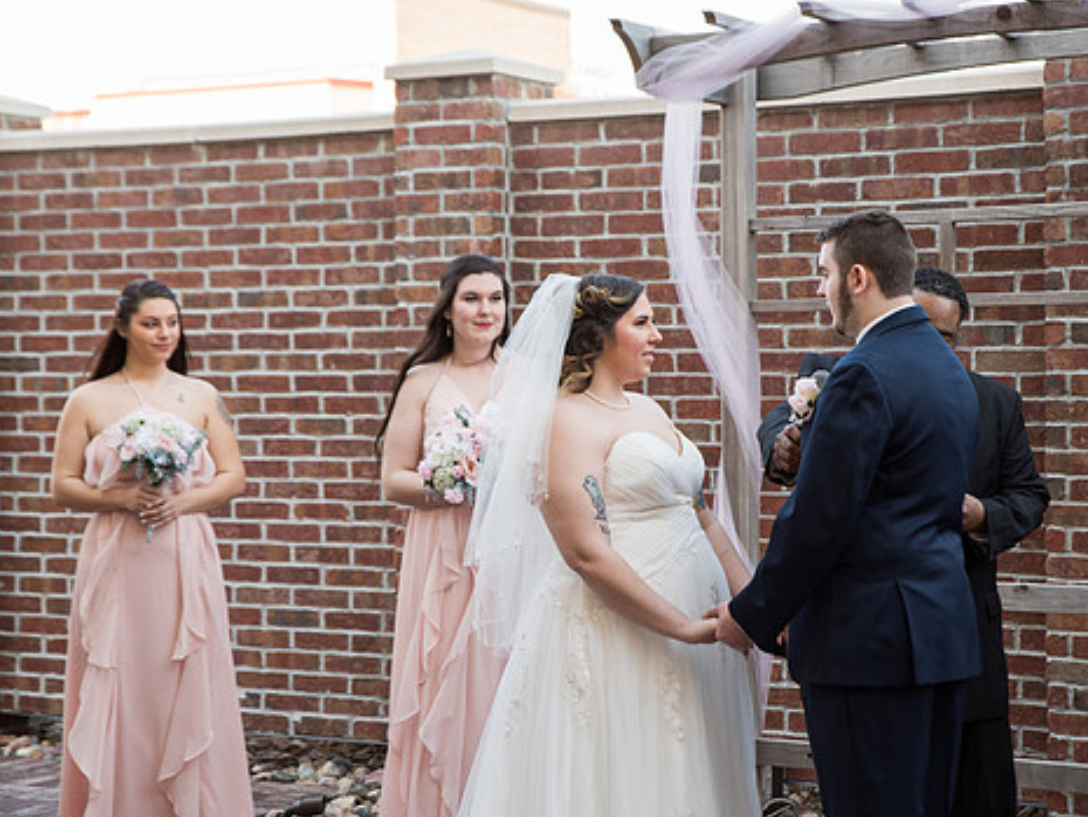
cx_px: 620
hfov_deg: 25.0
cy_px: 413
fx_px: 2452
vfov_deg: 18.9
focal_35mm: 78
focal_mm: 65
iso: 250
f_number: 3.5
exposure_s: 1/200
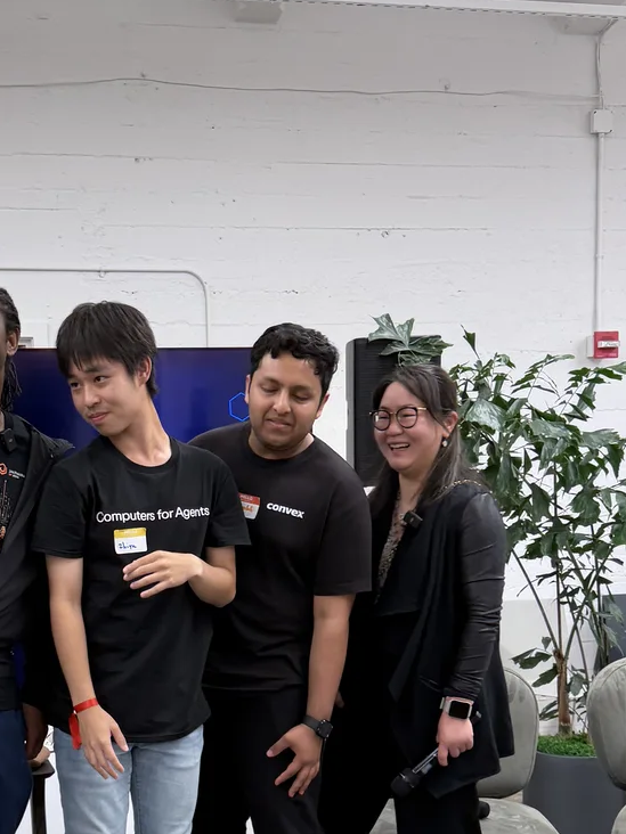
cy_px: 677
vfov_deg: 31.8
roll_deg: +1.6
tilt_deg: -5.5
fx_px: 1423
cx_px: 163
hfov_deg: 24.6
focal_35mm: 59
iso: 160
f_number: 1.78
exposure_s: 1/60
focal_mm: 6.76
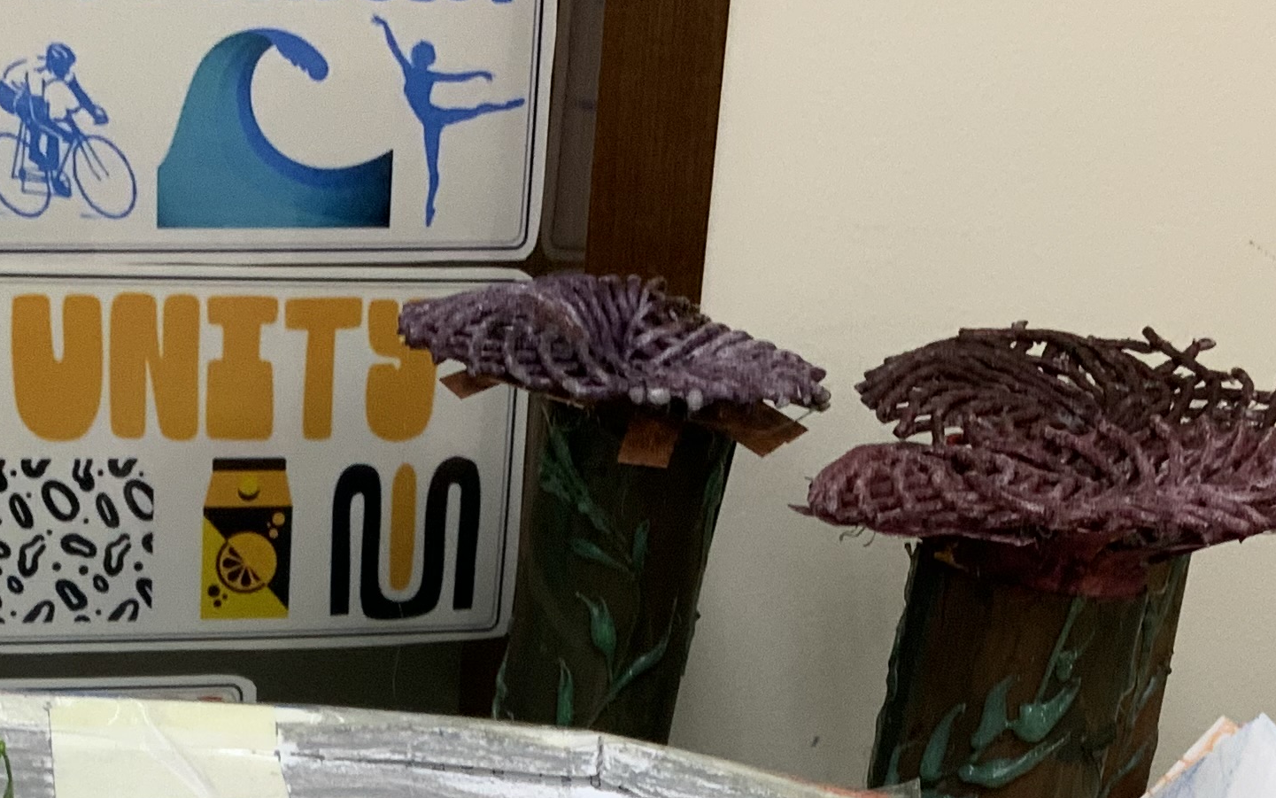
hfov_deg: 24.0
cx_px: 505
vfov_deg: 14.4
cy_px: 1107
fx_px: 2991
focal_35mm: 86
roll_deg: -4.9
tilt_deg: -27.0
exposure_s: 1/50
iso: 50
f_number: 1.8
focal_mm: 3
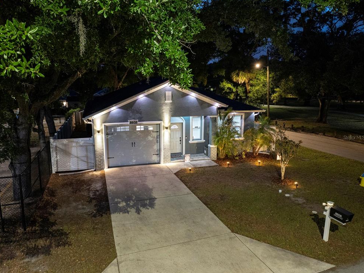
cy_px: 137
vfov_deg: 54.9
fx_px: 263
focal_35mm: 25
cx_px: 176
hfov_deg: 69.4
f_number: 2.8
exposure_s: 1/4
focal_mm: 12.29
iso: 800
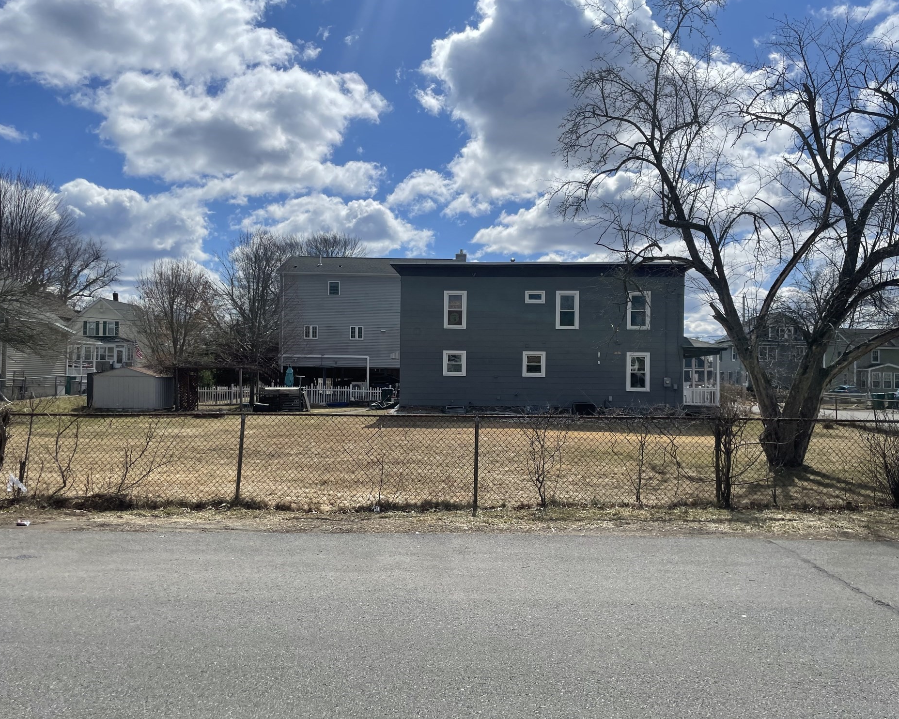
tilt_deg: +2.0
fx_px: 745
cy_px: 368
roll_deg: +0.0
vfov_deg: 51.5
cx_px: 450
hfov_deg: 62.2
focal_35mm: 28
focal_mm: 4.2
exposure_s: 1/8403
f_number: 1.6
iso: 32
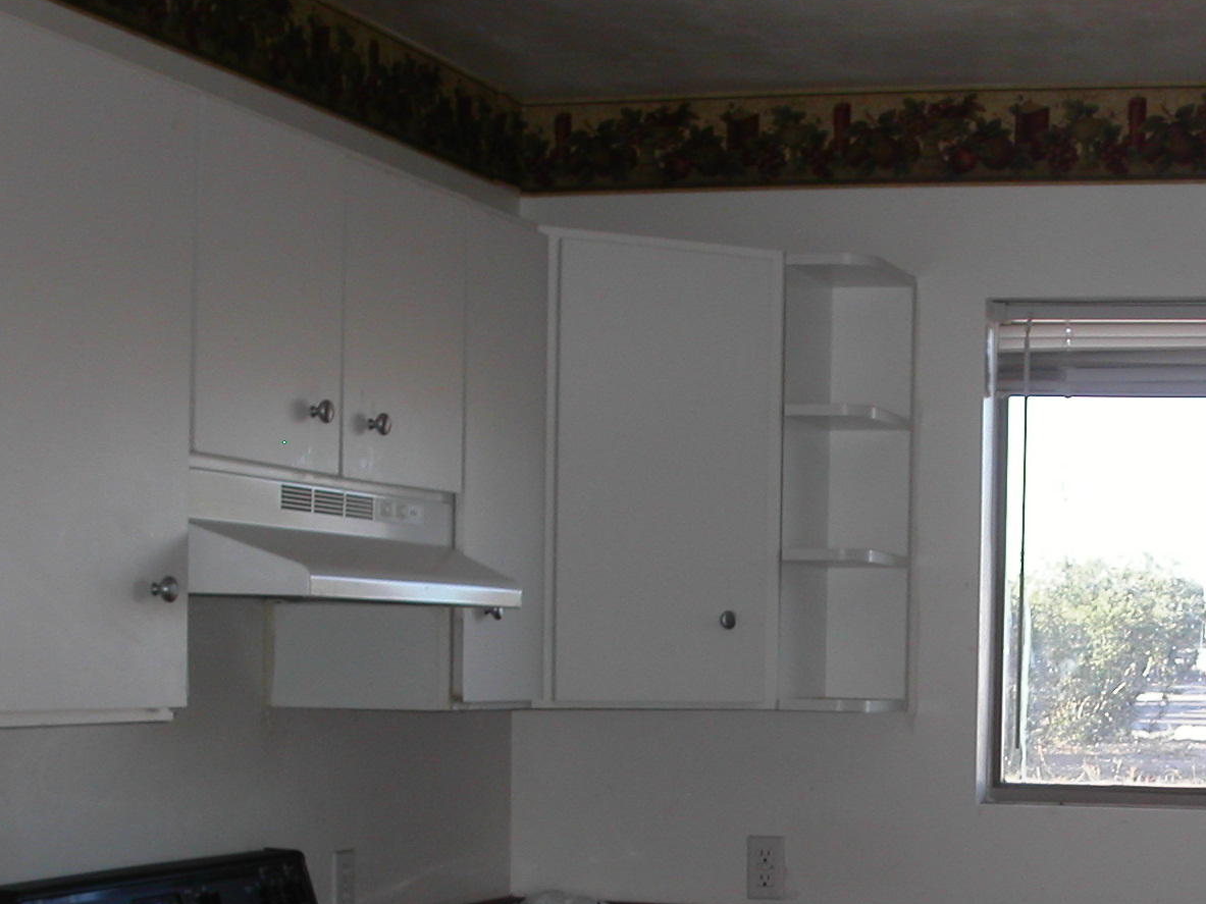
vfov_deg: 19.9
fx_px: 2543
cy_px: 772
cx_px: 1028
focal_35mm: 73
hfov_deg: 26.0
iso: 100
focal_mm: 7.8
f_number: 4
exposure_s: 1/90
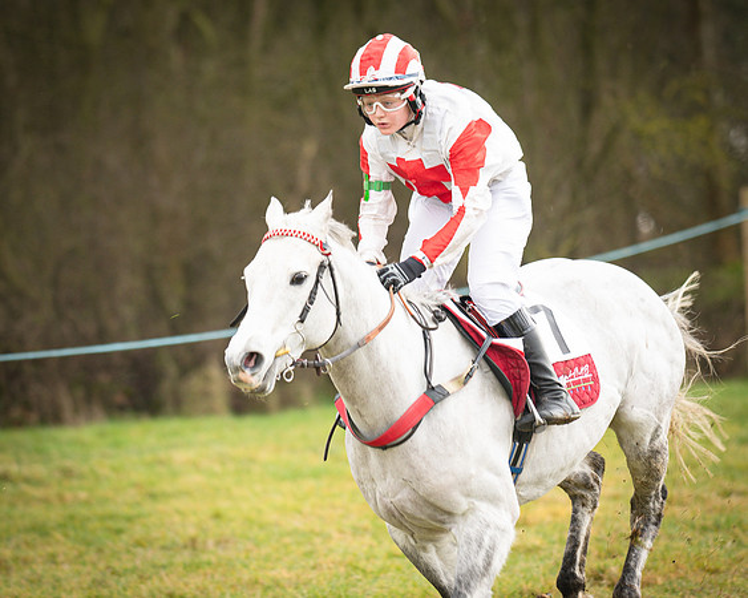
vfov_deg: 5.5
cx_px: 393
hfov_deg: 6.9
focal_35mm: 281
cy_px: 296
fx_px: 6216
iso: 250
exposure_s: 1/1000
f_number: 1.8
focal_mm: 135
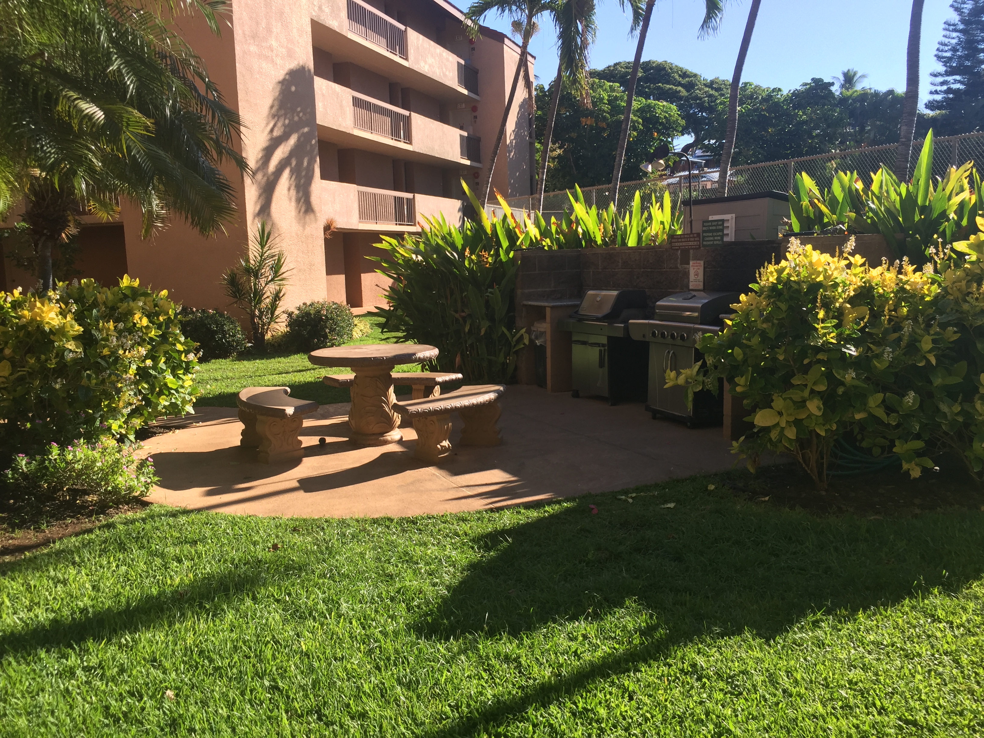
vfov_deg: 48.2
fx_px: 824
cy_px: 369
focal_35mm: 29
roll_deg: -0.3
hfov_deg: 61.7
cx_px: 492
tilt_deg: -7.2
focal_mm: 4.15
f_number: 2.2
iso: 32
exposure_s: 1/807
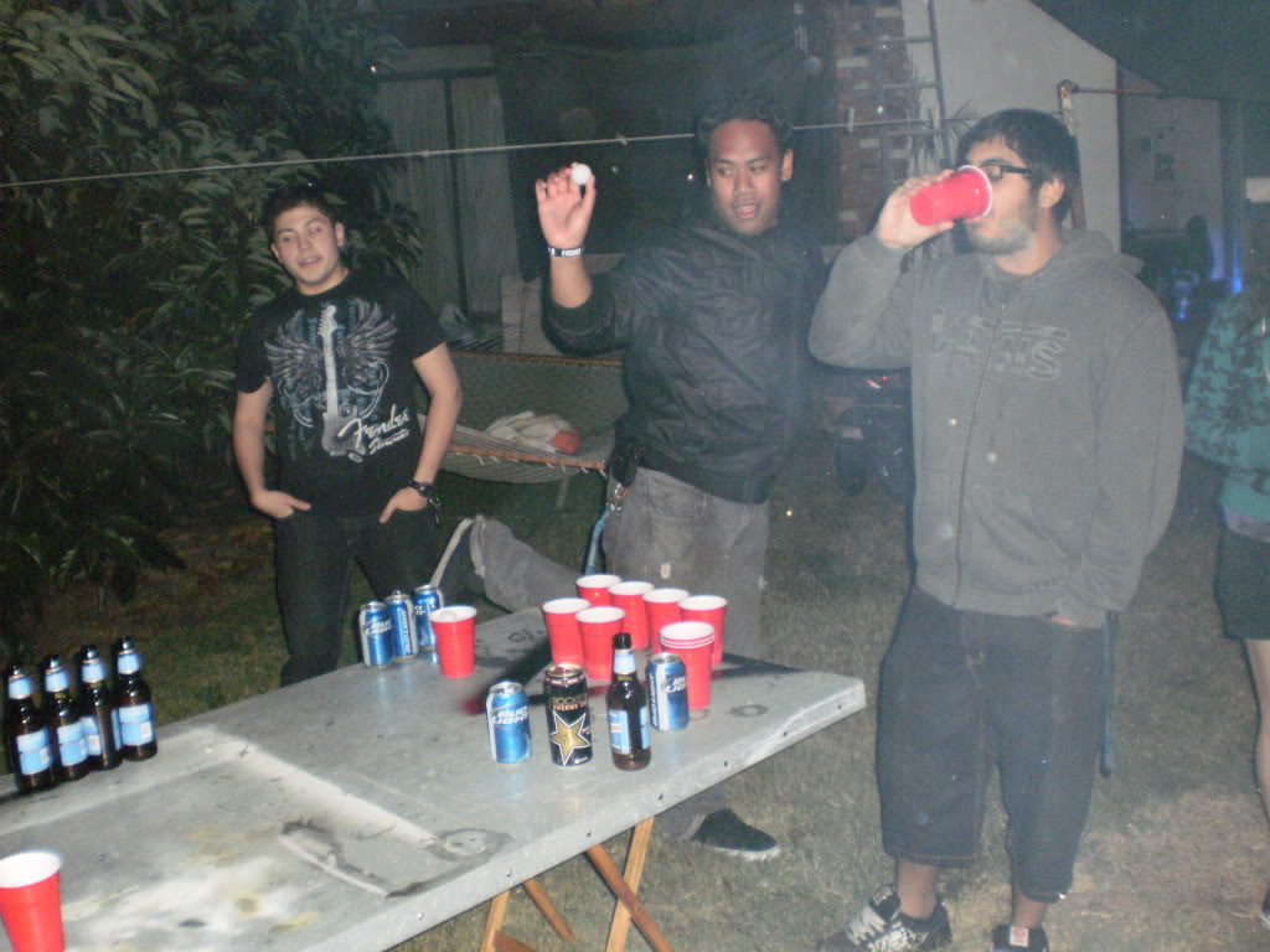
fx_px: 1321
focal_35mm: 36
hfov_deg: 51.4
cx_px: 635
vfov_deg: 39.7
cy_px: 476
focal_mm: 6.3
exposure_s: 1/30
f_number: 3.1
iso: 500
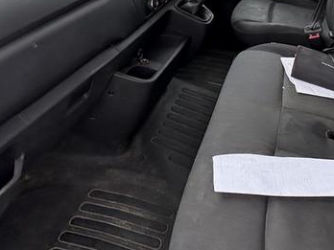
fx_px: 347
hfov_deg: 50.3
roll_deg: -2.9
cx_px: 227
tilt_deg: -20.5
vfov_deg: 33.3
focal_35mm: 36
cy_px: -41
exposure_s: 1/214
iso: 64
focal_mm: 2.22
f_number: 2.2
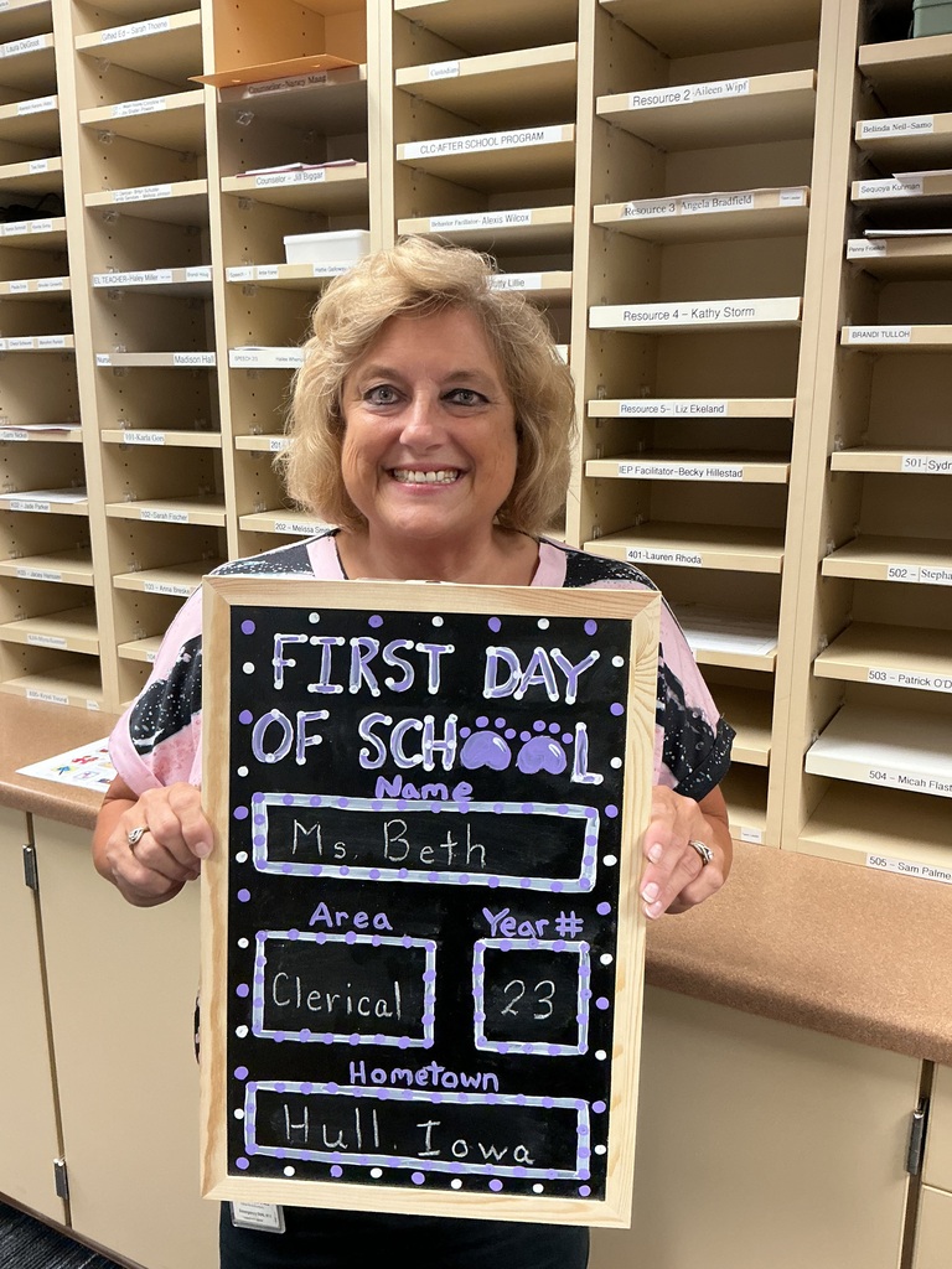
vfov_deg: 61.7
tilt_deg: -12.0
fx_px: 1063
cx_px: 476
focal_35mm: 29
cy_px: 634
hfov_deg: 48.2
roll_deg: +0.3
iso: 160
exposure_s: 1/60
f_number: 1.8
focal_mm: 3
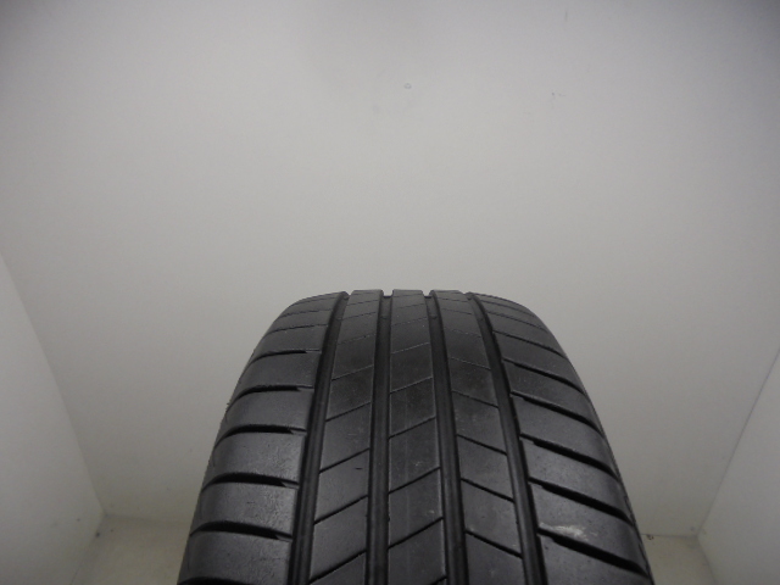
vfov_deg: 53.1
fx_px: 586
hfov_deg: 67.3
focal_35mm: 26
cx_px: 390
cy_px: 292
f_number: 3.5
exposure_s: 1/40
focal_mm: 4.6
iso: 100
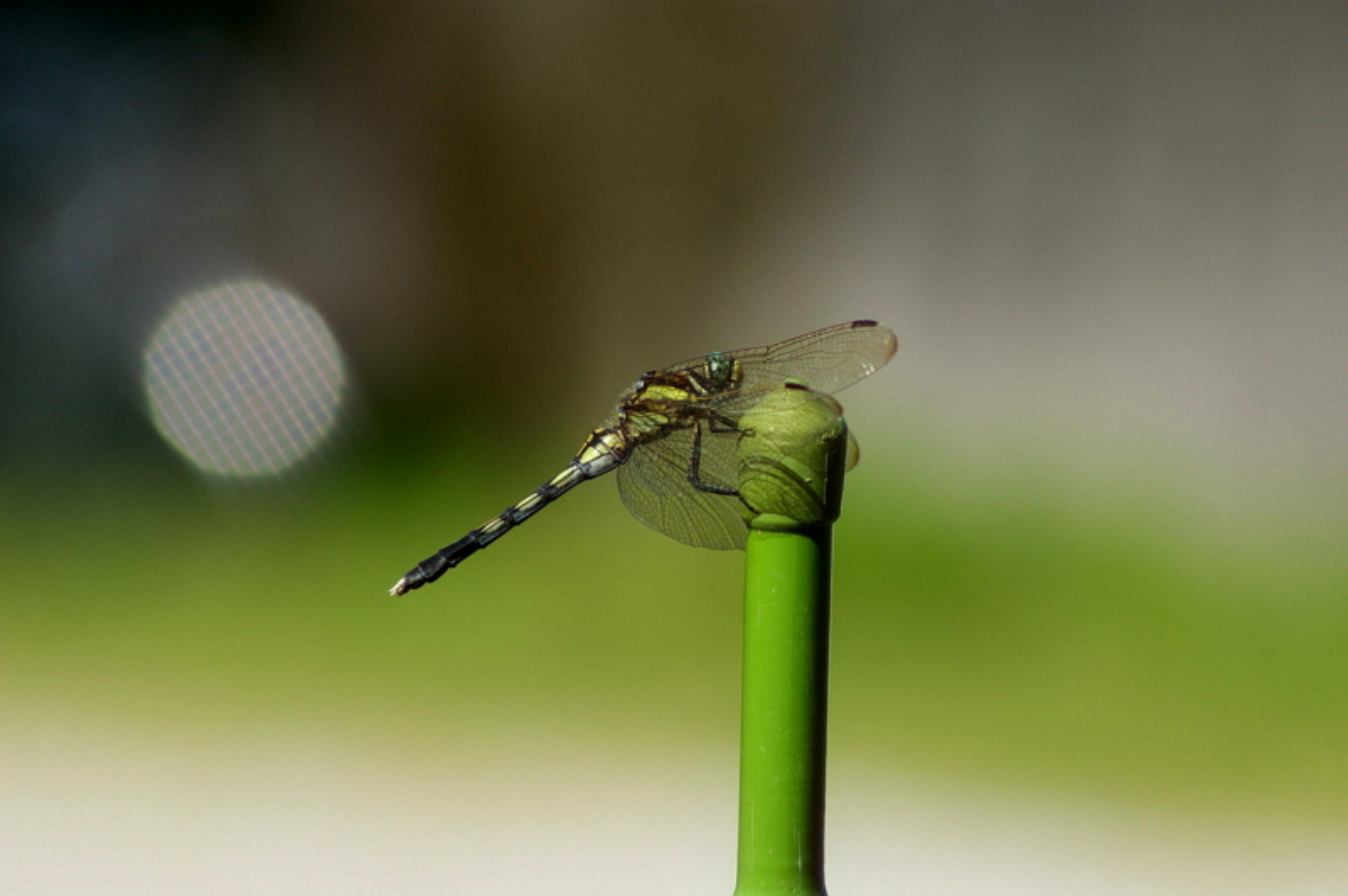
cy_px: 448
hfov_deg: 8.6
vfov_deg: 5.7
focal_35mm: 240
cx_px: 674
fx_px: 8979
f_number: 8
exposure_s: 1/500
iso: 200
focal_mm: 160
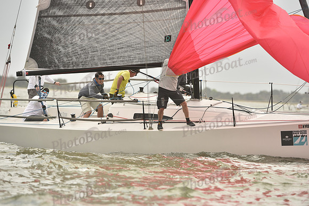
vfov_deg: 4.0
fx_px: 2919
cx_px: 154
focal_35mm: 340
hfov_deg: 6.1
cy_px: 103
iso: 320
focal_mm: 340
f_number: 6.3
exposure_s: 1/1250
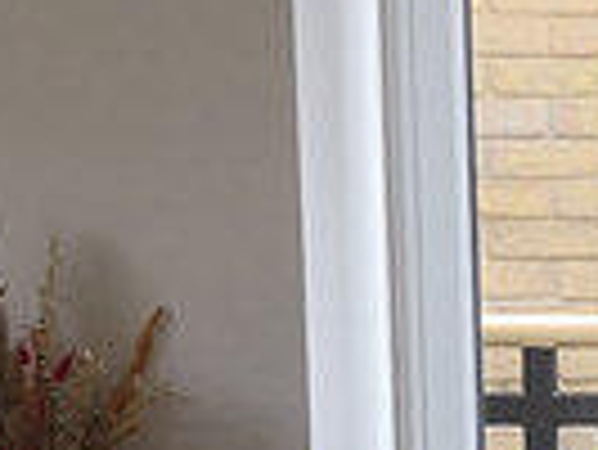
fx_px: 3596
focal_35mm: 208
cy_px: 554
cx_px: 1088
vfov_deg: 7.1
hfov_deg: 9.1
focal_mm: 3.95
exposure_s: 1/60
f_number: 1.8
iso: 64
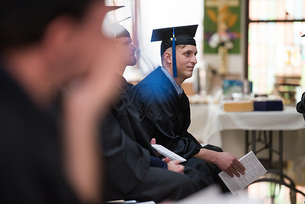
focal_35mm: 180
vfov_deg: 7.6
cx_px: 152
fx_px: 1525
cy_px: 102
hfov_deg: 11.4
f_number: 2.8
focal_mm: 180
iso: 2500
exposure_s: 1/200
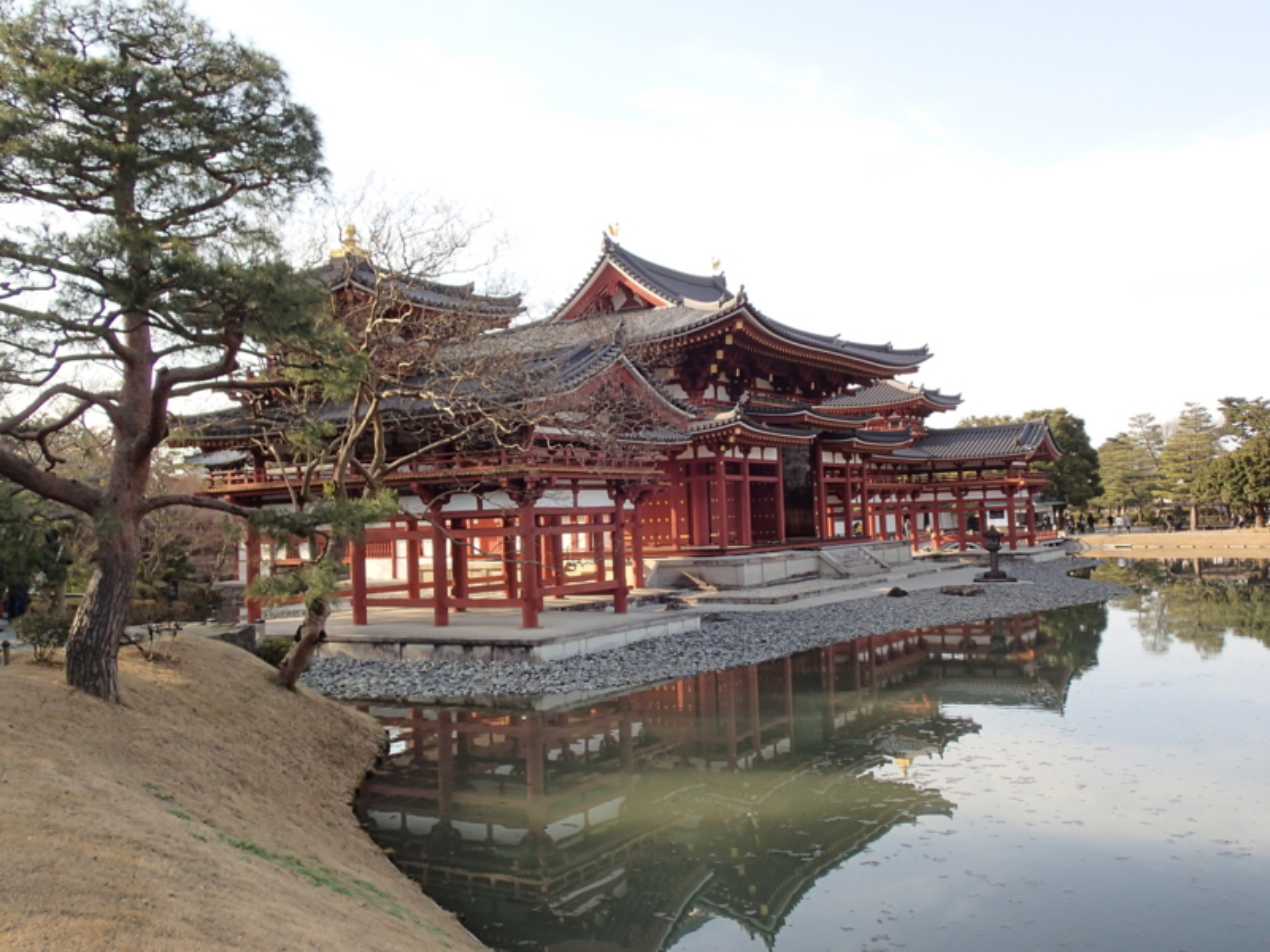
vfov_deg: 44.2
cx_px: 635
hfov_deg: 56.8
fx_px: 1174
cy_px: 476
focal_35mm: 32
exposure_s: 1/320
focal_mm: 5.87
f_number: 3.2
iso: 100
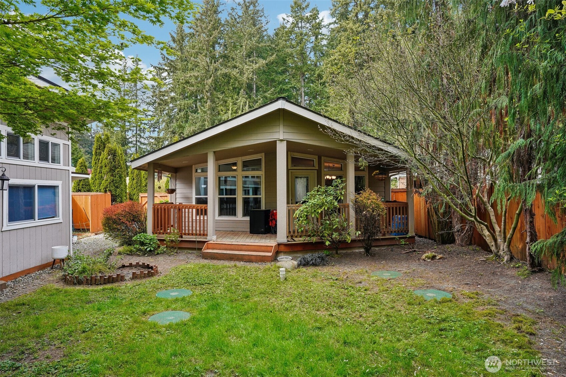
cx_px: 283
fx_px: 346
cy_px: 188
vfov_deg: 57.2
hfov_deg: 78.6
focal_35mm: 22
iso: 400
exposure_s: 1/125
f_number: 8
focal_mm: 22
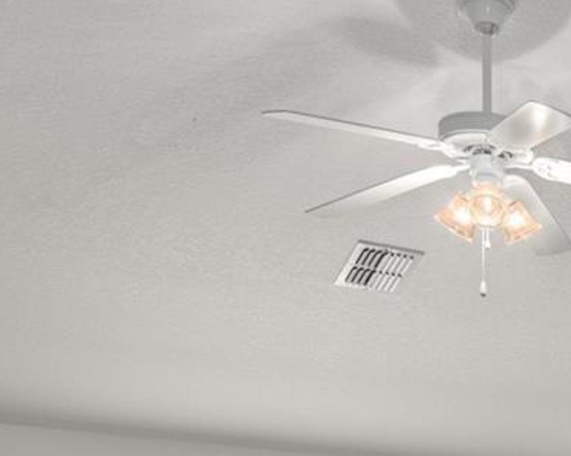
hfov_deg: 19.4
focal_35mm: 80
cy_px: 741
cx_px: 955
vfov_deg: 16.8
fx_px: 1352
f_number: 8
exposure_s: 1/2
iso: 320
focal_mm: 21
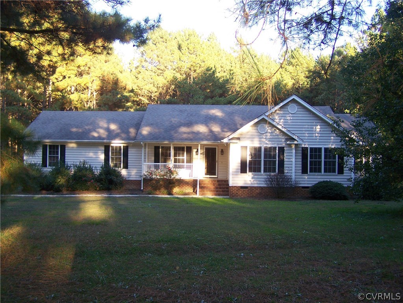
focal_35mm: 38
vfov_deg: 37.7
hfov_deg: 49.0
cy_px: 152
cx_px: 202
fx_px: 443
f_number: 2.8
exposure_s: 1/80
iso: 80
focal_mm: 6.3
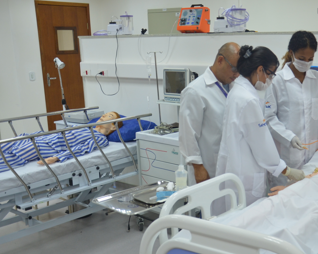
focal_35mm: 53
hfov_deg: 34.5
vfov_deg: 28.6
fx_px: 499
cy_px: 152
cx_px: 244
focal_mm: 22
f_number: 4
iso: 400
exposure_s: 1/60
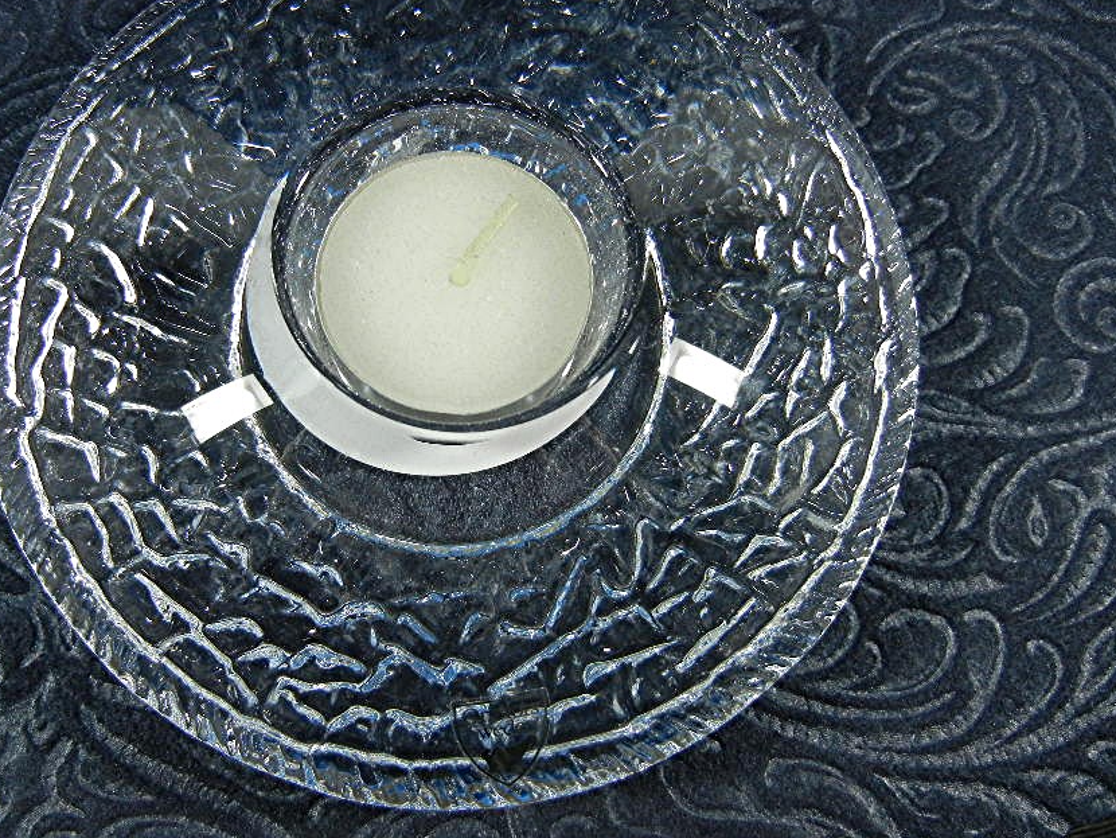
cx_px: 479
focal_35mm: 37
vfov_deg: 38.7
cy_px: 387
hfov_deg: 50.0
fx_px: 1193
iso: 400
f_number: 3.5
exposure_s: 1/55
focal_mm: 5.4
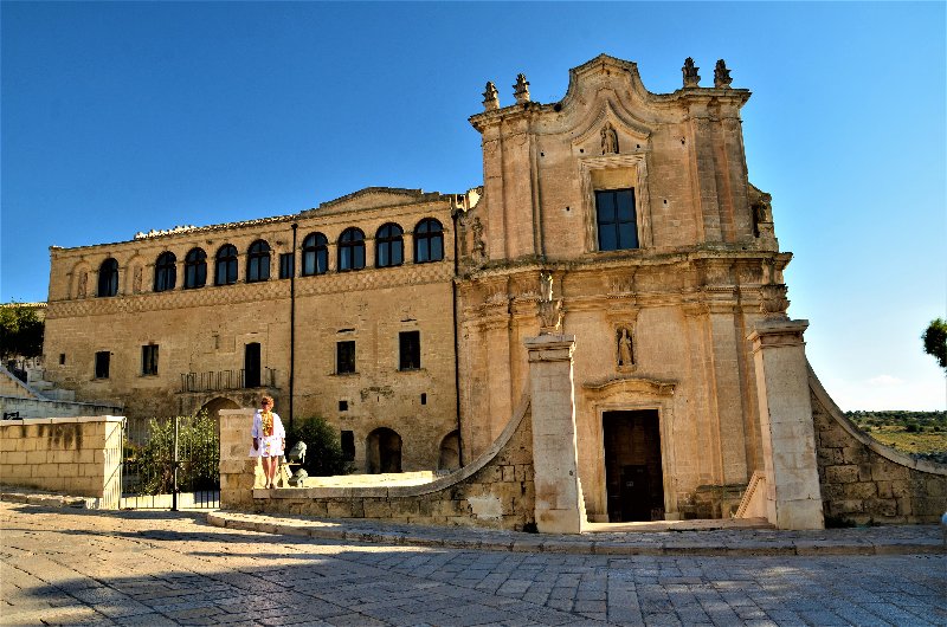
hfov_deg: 67.5
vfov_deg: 47.7
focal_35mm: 27
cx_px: 474
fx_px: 709
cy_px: 314
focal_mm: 18
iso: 200
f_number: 10
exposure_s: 1/80
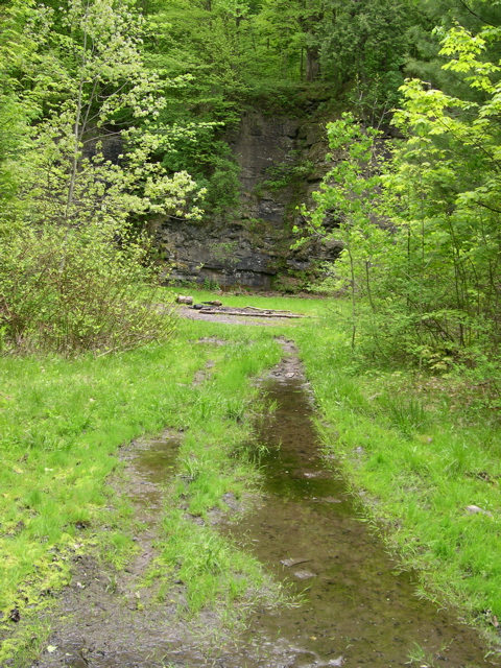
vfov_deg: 49.0
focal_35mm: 38
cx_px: 250
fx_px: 733
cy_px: 334
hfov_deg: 37.7
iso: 100
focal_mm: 8
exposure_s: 1/136
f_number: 2.8
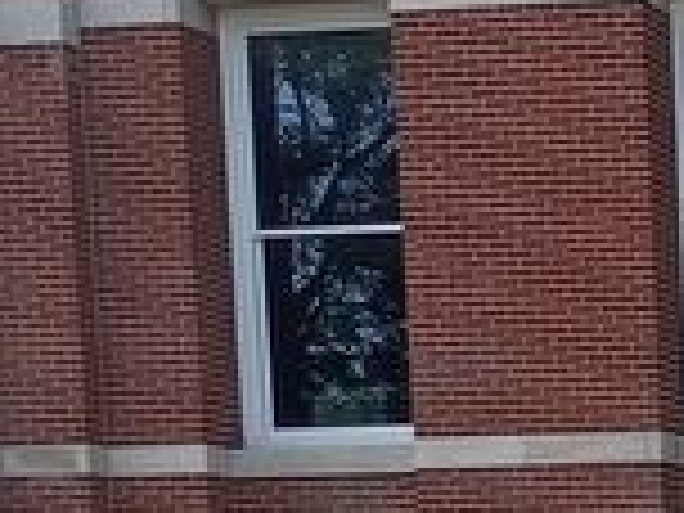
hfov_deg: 11.8
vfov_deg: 9.0
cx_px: 1287
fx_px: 3023
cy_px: 1112
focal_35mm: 153
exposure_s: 1/358
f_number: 1.8
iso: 100
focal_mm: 4.27
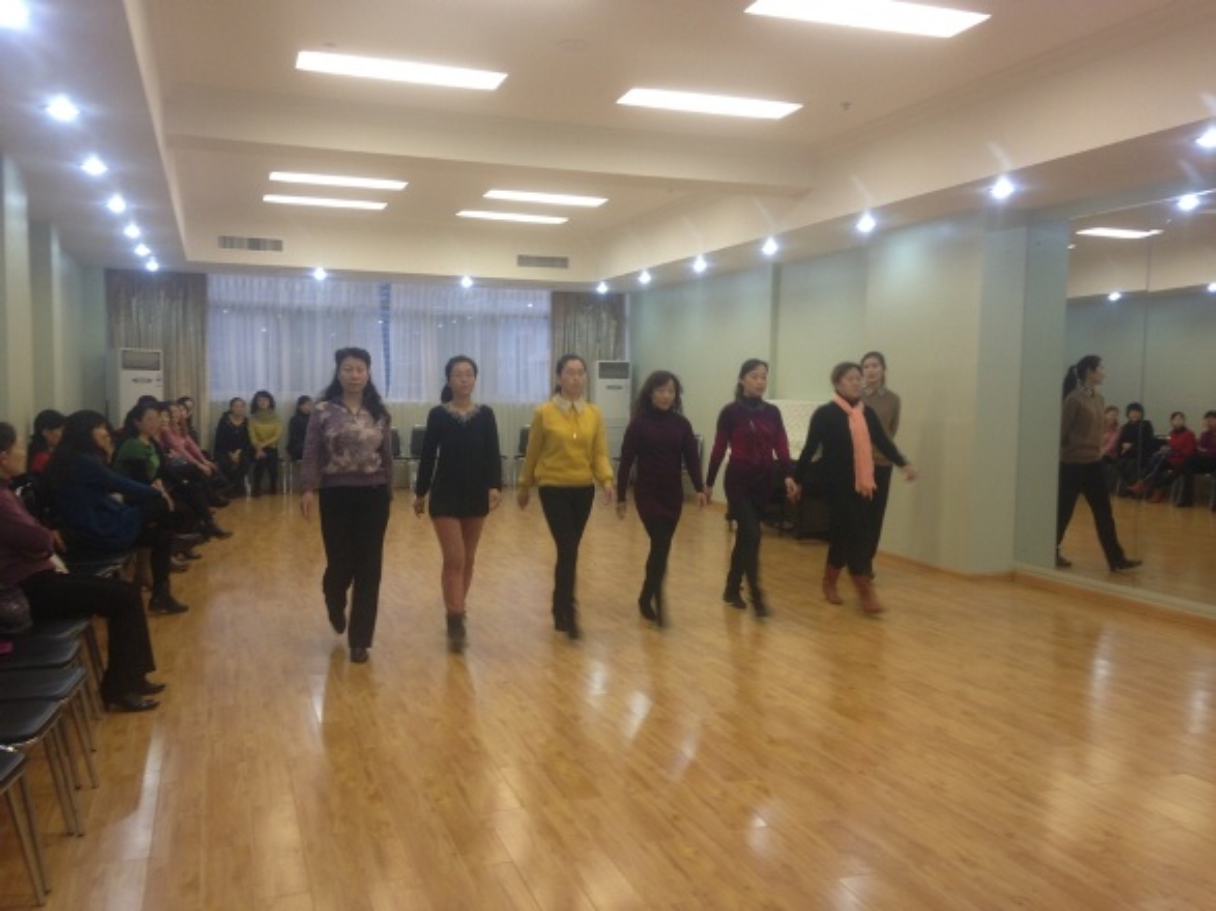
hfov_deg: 55.4
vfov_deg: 42.9
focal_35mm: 33
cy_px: 456
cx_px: 608
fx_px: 1159
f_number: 2.4
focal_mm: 4.13
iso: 64
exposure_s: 1/20
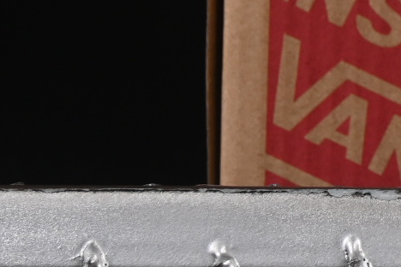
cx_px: 1058
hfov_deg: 4.5
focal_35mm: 446
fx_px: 4968
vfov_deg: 3.1
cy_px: -312
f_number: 8
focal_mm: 50
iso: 160
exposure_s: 1/80
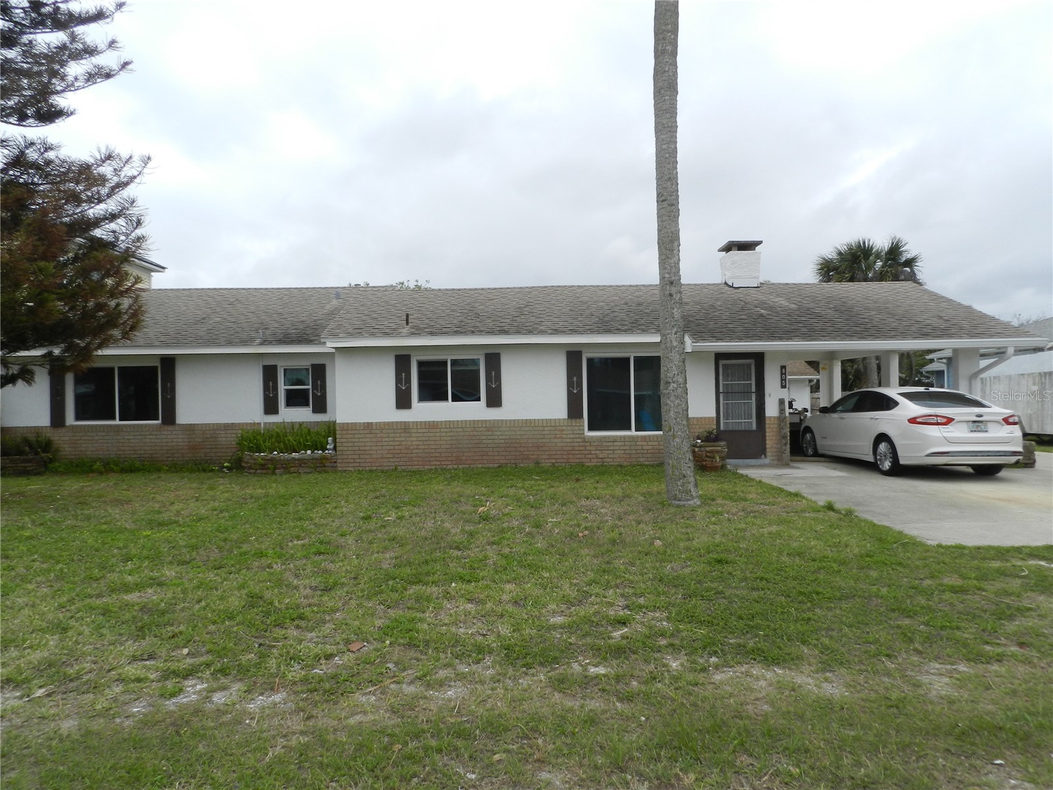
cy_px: 395
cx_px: 526
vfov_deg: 58.9
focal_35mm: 23
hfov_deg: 73.9
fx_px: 700
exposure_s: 1/1000
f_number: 4.5
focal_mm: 4
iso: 160
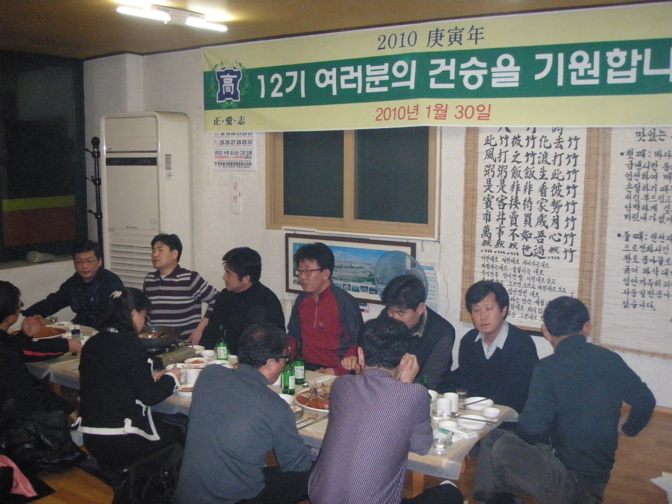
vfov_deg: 37.7
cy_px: 252
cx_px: 336
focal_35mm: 38
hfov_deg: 49.0
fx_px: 738
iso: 800
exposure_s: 1/250
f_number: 3.5
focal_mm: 6.7
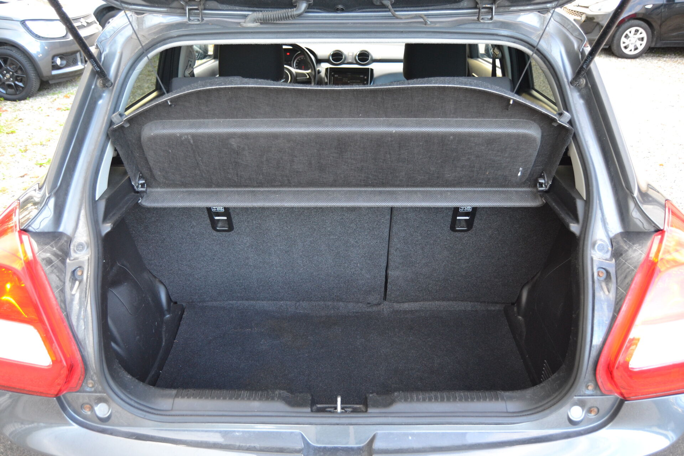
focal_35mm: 28
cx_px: 342
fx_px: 541
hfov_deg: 64.6
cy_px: 228
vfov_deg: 45.7
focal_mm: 19
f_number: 3.5
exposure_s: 1/60
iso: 720
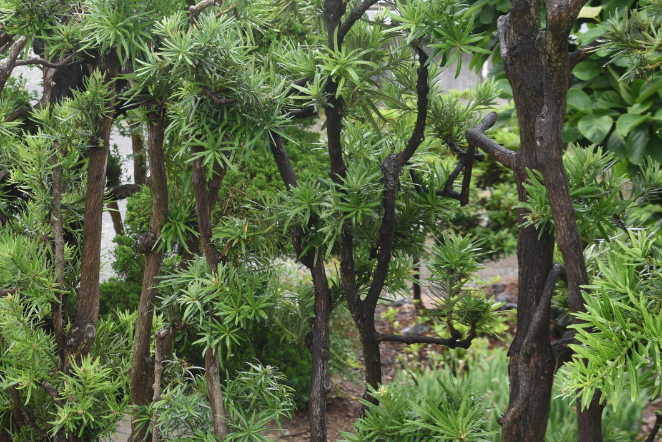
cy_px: 189
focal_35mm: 83
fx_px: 1527
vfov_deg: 16.5
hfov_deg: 24.2
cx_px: 161
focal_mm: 44
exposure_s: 1/160
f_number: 7.1
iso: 400
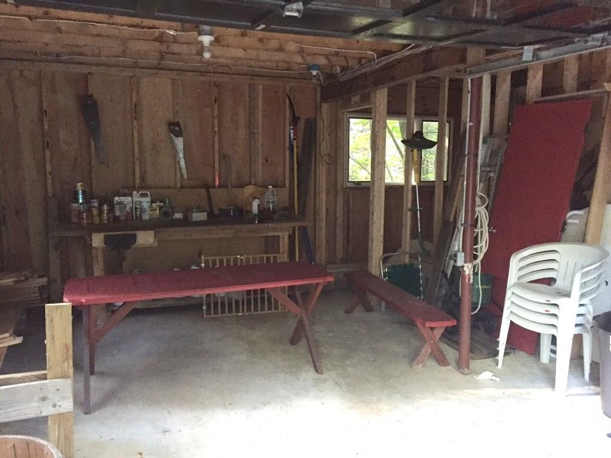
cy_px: 229
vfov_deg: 48.2
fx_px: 512
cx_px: 306
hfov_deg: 61.7
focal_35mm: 29
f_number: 2.2
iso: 320
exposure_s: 1/15
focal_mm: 4.15
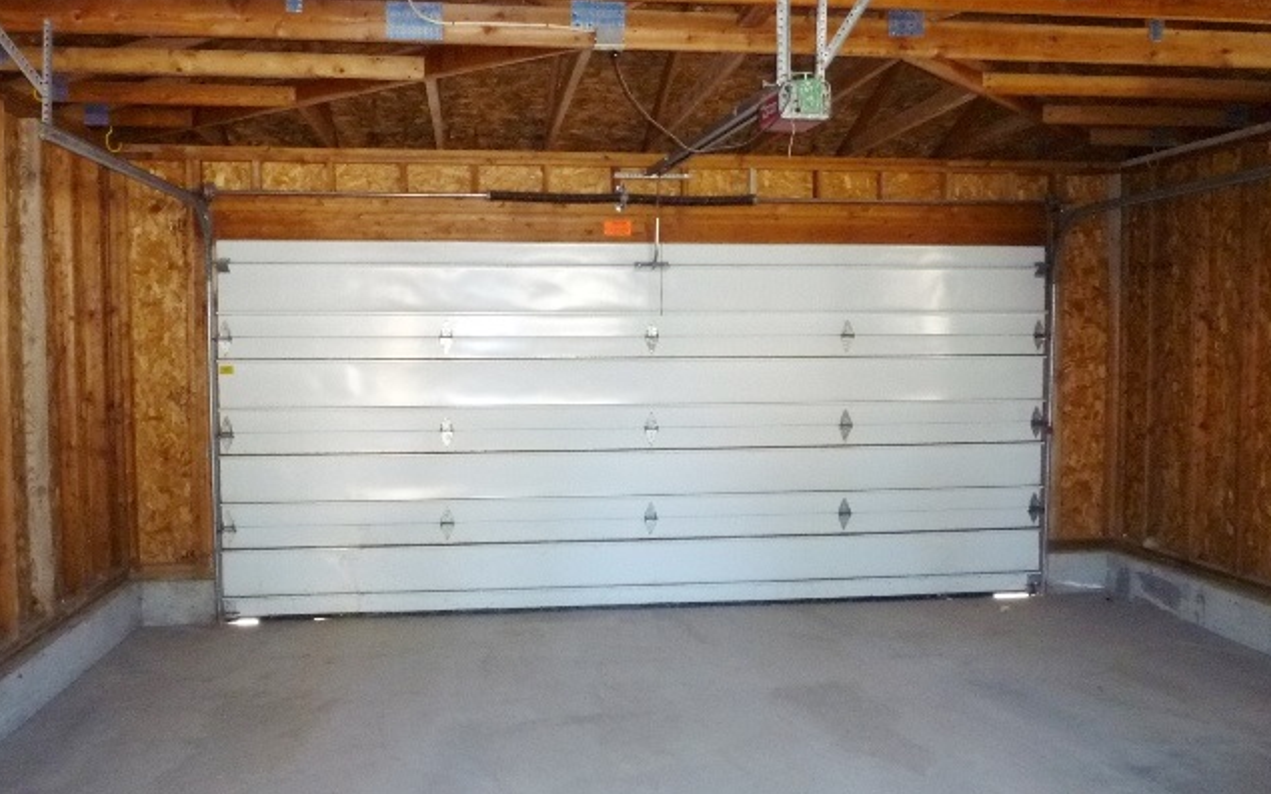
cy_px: 402
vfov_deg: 40.6
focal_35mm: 31
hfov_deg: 61.2
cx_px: 632
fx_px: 1074
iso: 500
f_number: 3.3
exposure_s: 1/30
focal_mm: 5.2
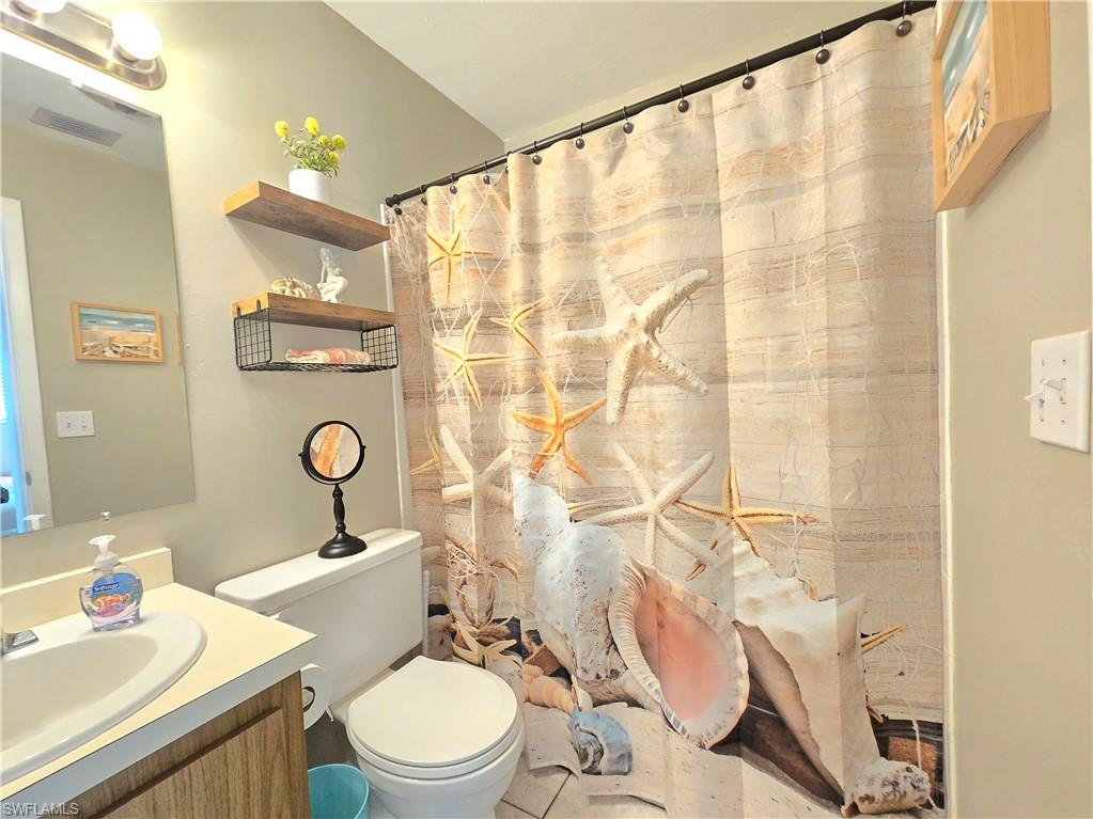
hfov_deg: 106.2
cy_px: 410
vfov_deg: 89.9
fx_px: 410
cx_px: 546
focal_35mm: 13
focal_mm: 2.2
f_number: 2.2
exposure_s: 1/60.2
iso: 640
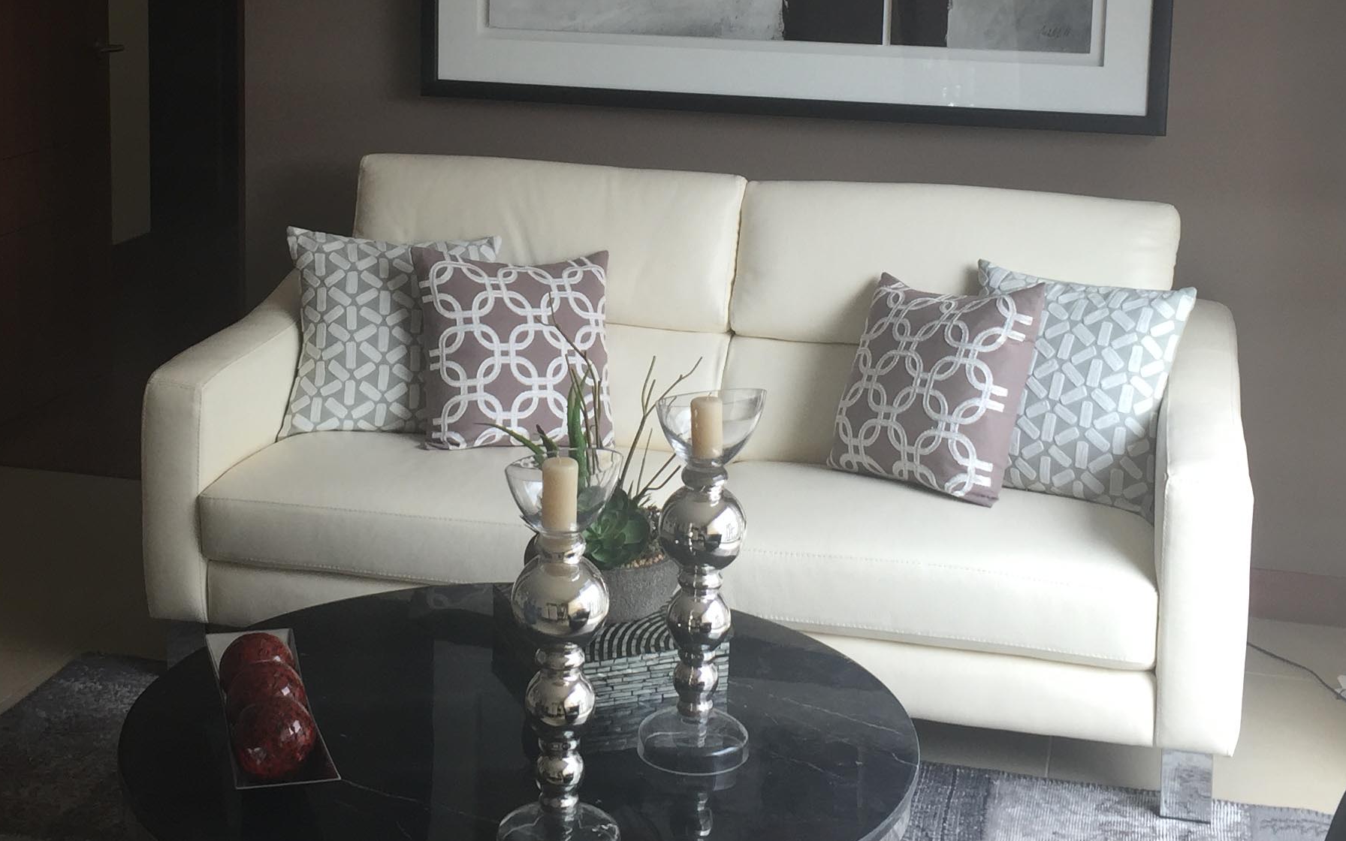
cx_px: 580
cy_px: 137
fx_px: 2054
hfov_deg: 36.2
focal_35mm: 56
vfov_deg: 22.7
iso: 32
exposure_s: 1/60
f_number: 2.2
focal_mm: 4.15
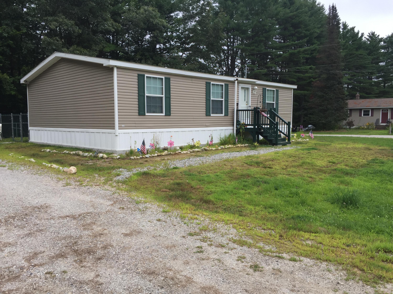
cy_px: 147
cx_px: 196
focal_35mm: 29
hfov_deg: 61.7
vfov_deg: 48.2
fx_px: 329
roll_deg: -0.3
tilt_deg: -7.1
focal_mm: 4.15
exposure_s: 1/388
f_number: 2.2
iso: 32
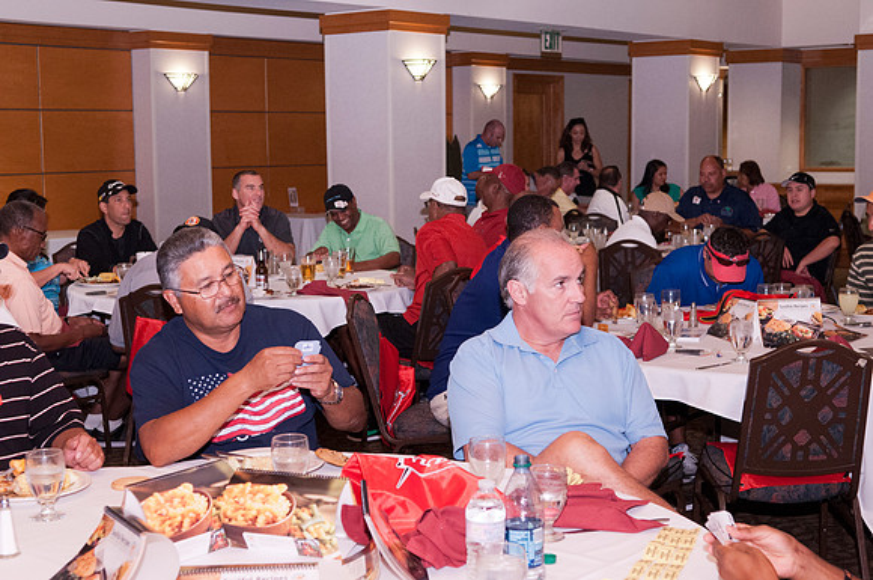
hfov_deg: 35.1
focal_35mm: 57
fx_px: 1380
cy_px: 290
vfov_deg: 23.7
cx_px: 436
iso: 1250
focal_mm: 38
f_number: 4.5
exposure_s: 1/100
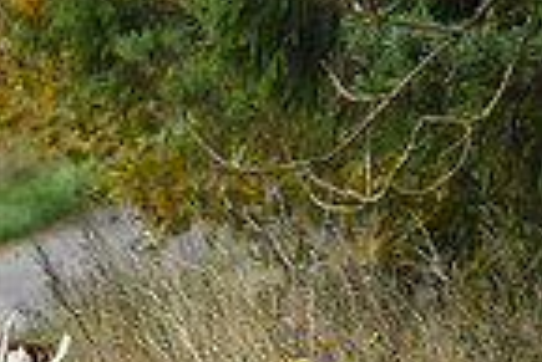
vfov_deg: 2.1
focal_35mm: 658
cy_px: 157
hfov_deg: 3.1
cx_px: -535
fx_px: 9916
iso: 6400
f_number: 5
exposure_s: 1/1000
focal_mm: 165
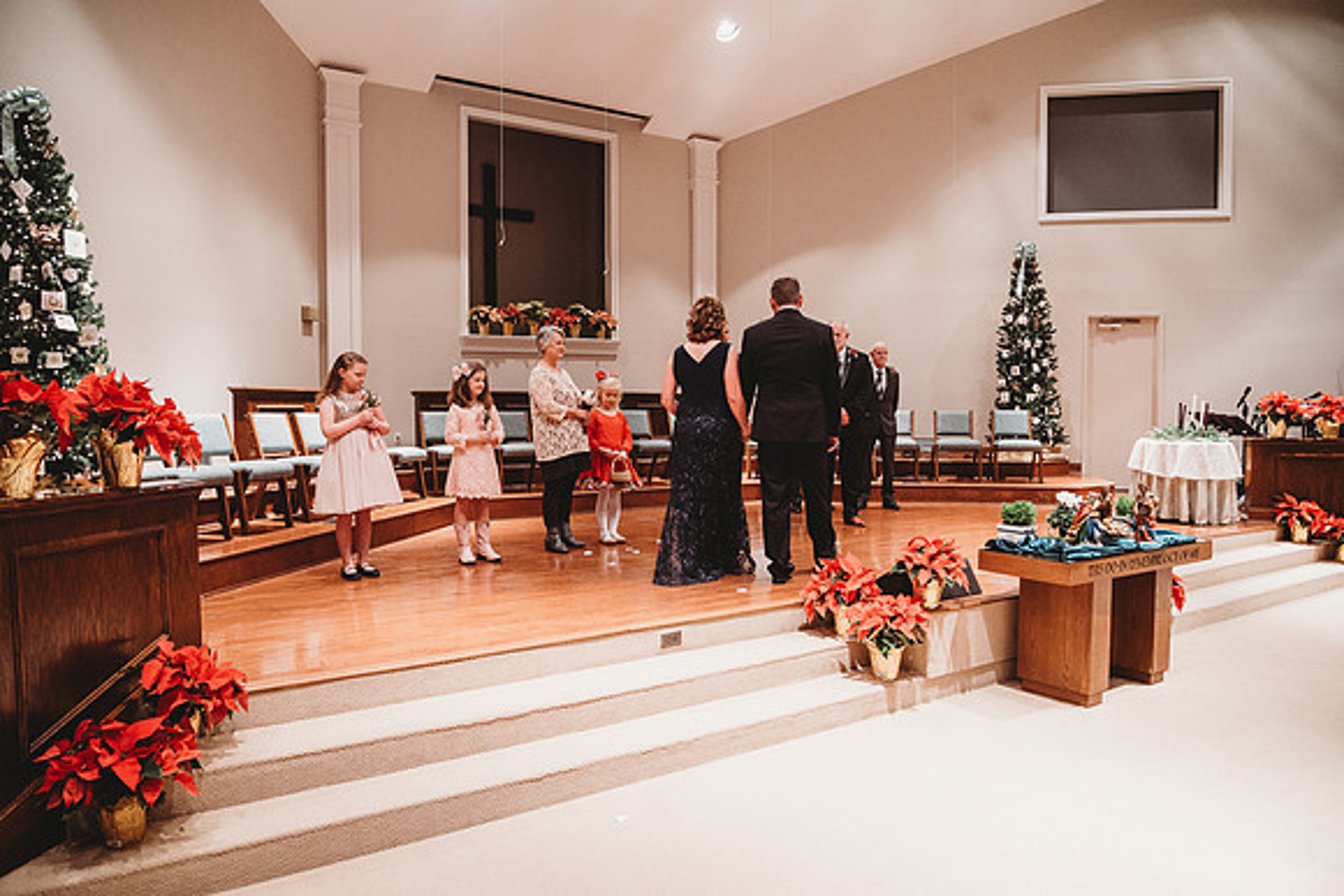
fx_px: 896
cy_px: 448
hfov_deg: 73.7
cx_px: 672
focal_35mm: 24
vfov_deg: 53.2
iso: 2000
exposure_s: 1/125
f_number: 4
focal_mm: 24
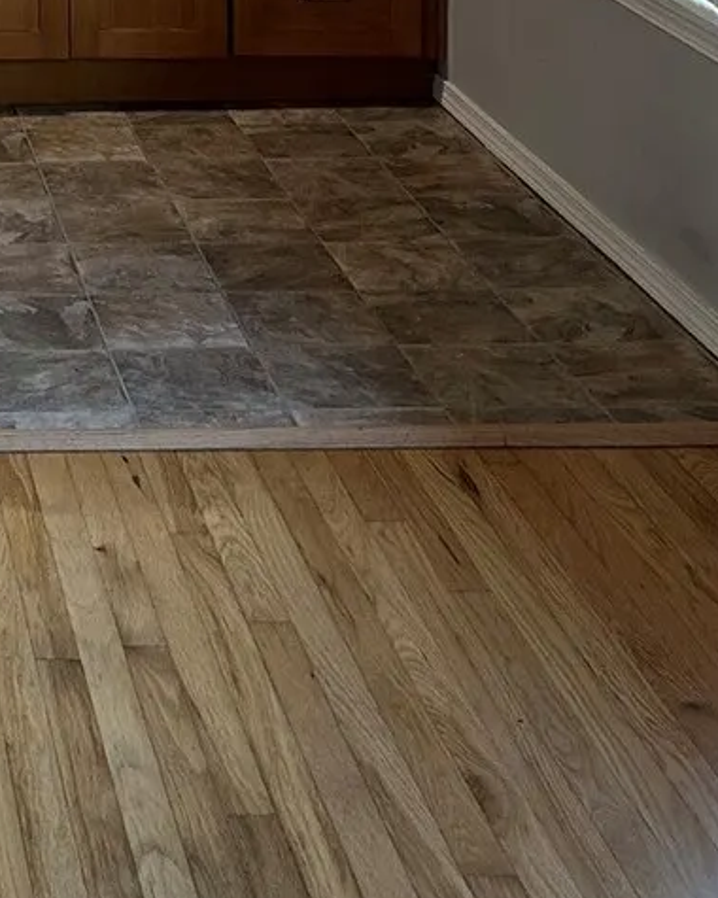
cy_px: -344
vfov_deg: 21.7
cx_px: -240
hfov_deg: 18.4
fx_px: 2045
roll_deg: +1.1
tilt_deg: -3.6
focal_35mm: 77
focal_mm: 5.7
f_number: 1.5
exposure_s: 1/120
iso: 125
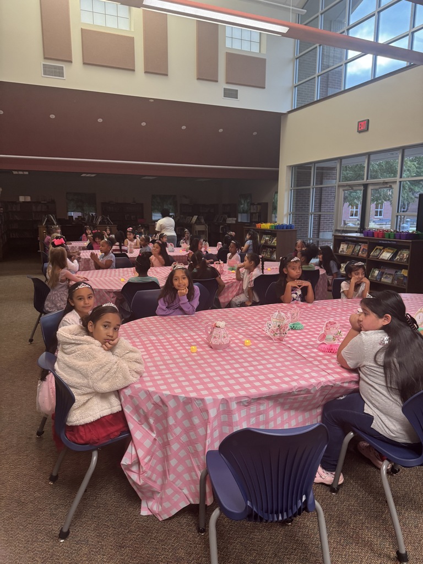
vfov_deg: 71.6
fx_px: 391
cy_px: 282
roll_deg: +0.5
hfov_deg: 56.8
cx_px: 212
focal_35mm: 24
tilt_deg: -10.9
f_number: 1.78
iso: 320
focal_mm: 6.76
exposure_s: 1/60
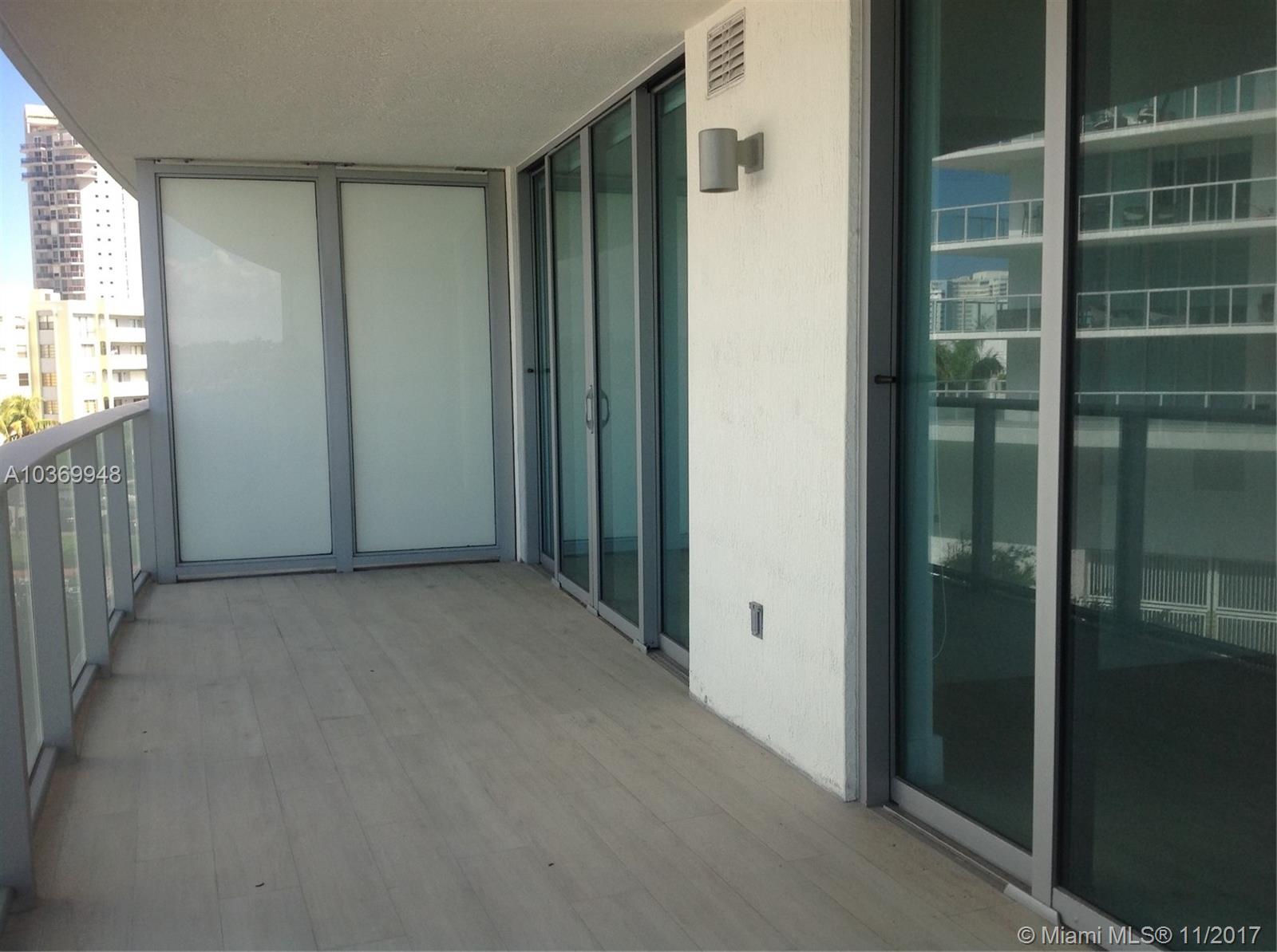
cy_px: 476
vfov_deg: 40.6
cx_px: 638
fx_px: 1289
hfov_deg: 52.7
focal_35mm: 35
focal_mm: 4.28
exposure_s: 1/617
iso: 50
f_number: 2.4
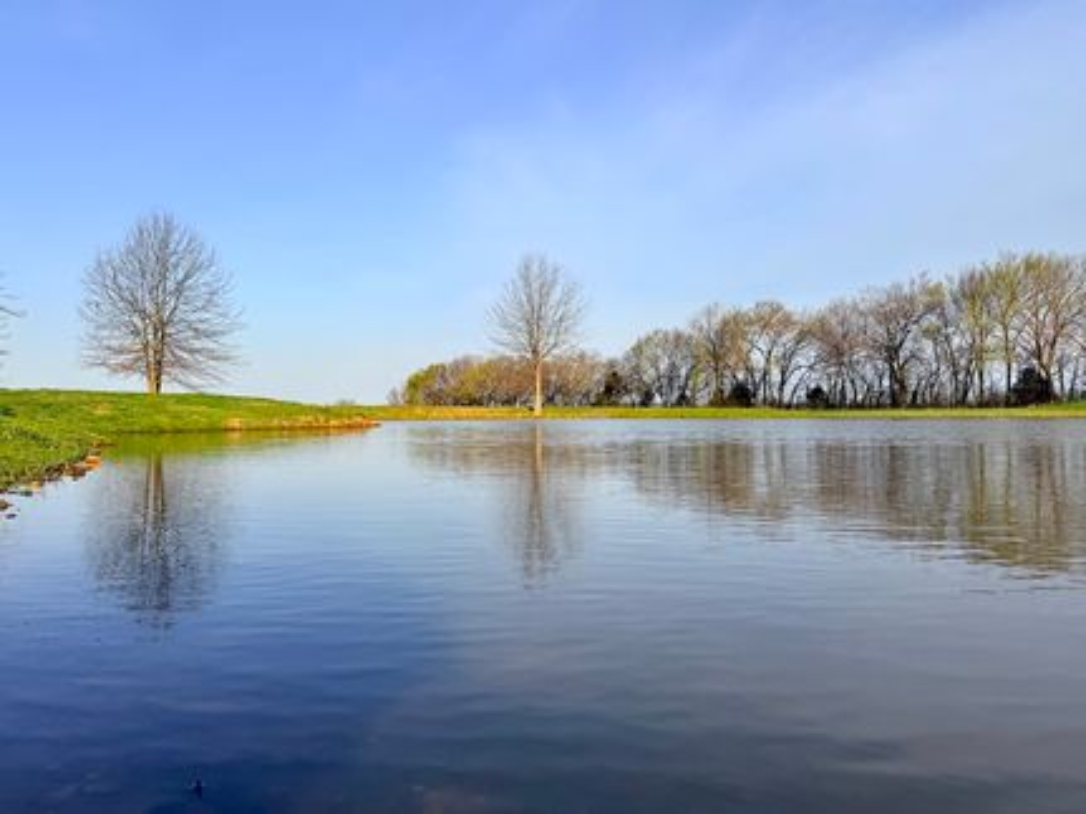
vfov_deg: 56.8
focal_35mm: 24
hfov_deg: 71.6
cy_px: 407
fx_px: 753
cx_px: 543
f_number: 1.78
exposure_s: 1/4405
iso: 80
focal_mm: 6.76
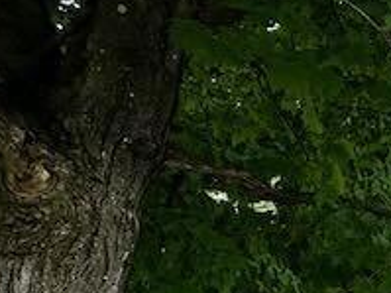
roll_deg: +0.7
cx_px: 982
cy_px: 332
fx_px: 1016
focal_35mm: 90
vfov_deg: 15.9
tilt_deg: +1.2
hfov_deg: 13.8
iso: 40
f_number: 2.2
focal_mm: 2.22
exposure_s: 1/670
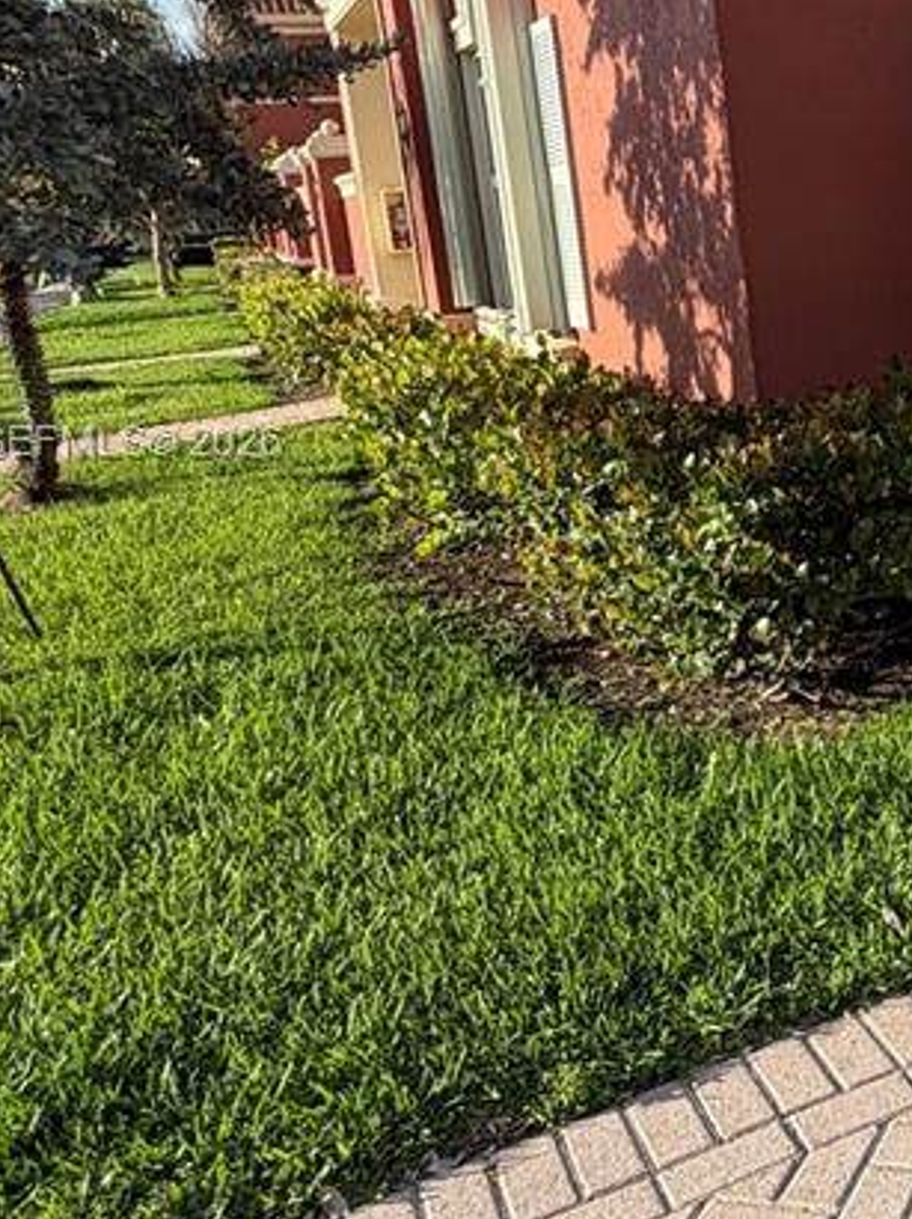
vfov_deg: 45.4
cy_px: 446
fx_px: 1442
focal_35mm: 41
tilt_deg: -11.7
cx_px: 1069
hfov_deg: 30.3
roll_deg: +4.0
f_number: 2.2
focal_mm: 2.22
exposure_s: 1/531
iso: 40
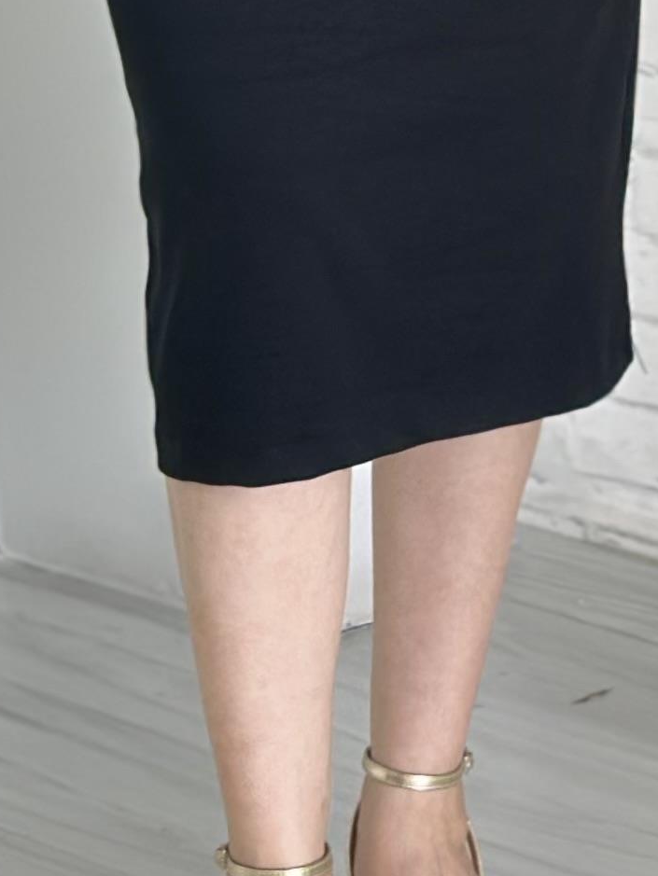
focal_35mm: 206
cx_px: 369
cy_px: -347
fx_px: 5217
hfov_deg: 7.2
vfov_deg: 9.4
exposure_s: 1/100
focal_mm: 6.86
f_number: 1.78
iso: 64
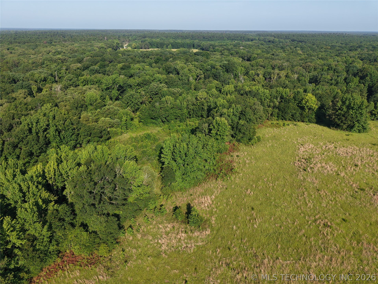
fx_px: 262
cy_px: 142
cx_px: 189
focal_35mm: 24
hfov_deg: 71.6
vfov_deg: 56.8
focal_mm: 8.67
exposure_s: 1/2500
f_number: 1.8
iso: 130
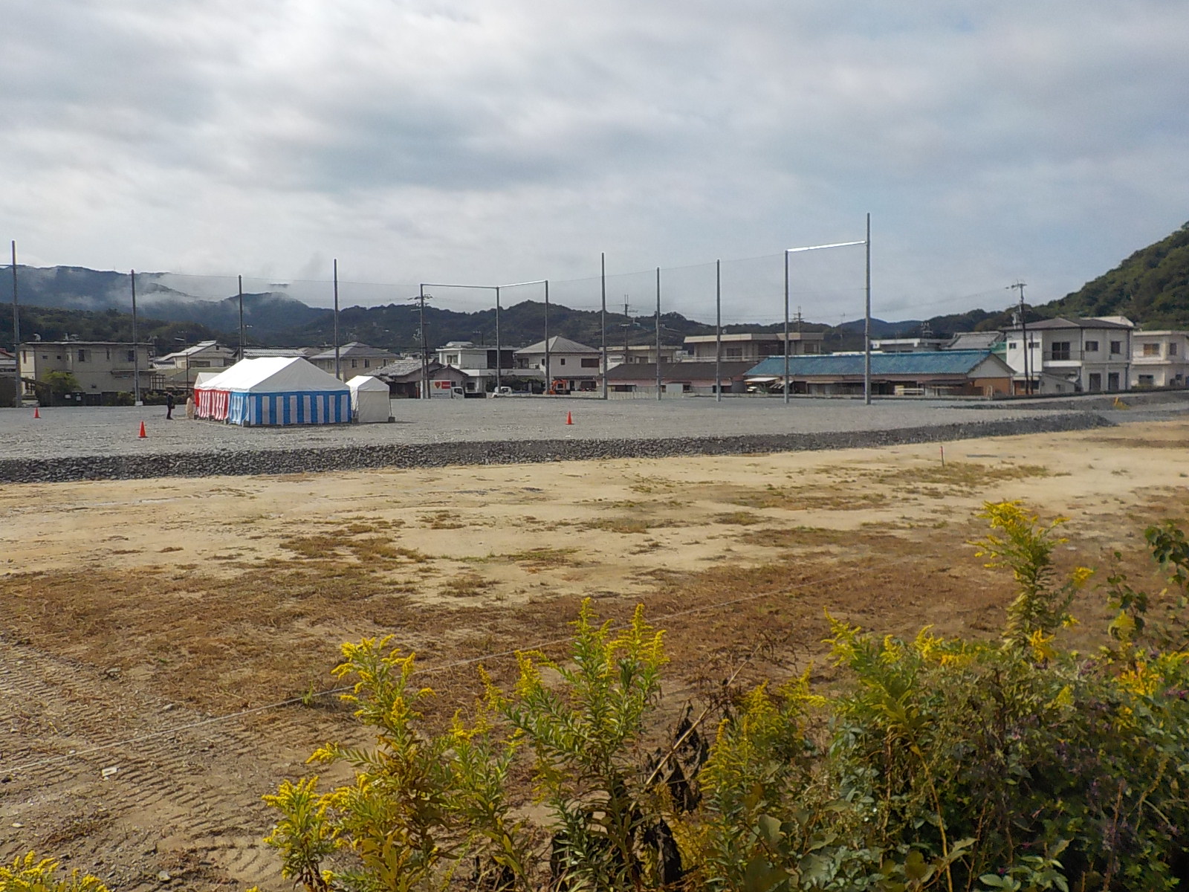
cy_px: 446
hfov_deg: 60.0
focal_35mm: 30
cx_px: 594
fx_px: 1030
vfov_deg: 46.8
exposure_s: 1/800
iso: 125
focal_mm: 4.1
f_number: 6.6
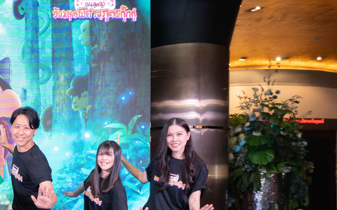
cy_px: 177
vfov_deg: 24.8
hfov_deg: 35.1
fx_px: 468
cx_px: -15
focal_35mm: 51
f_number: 4
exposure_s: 1/100
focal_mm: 22
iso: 1250
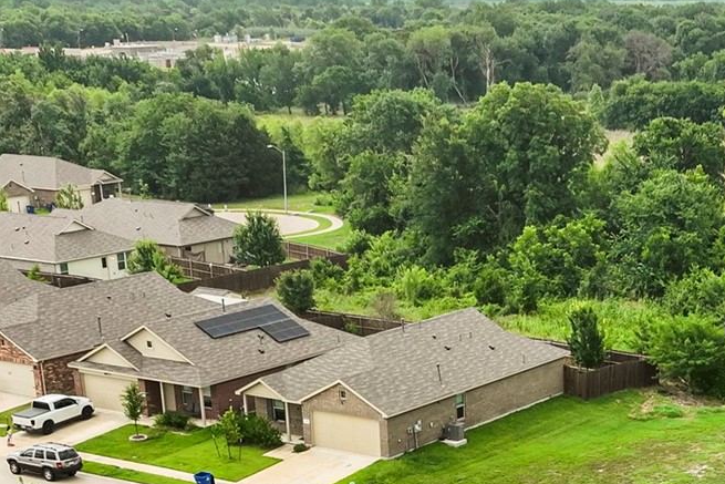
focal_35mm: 78
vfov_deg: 15.8
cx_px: 547
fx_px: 1571
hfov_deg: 25.7
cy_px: 775
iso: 250
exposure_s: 1/1250
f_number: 2.8
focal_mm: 12.29
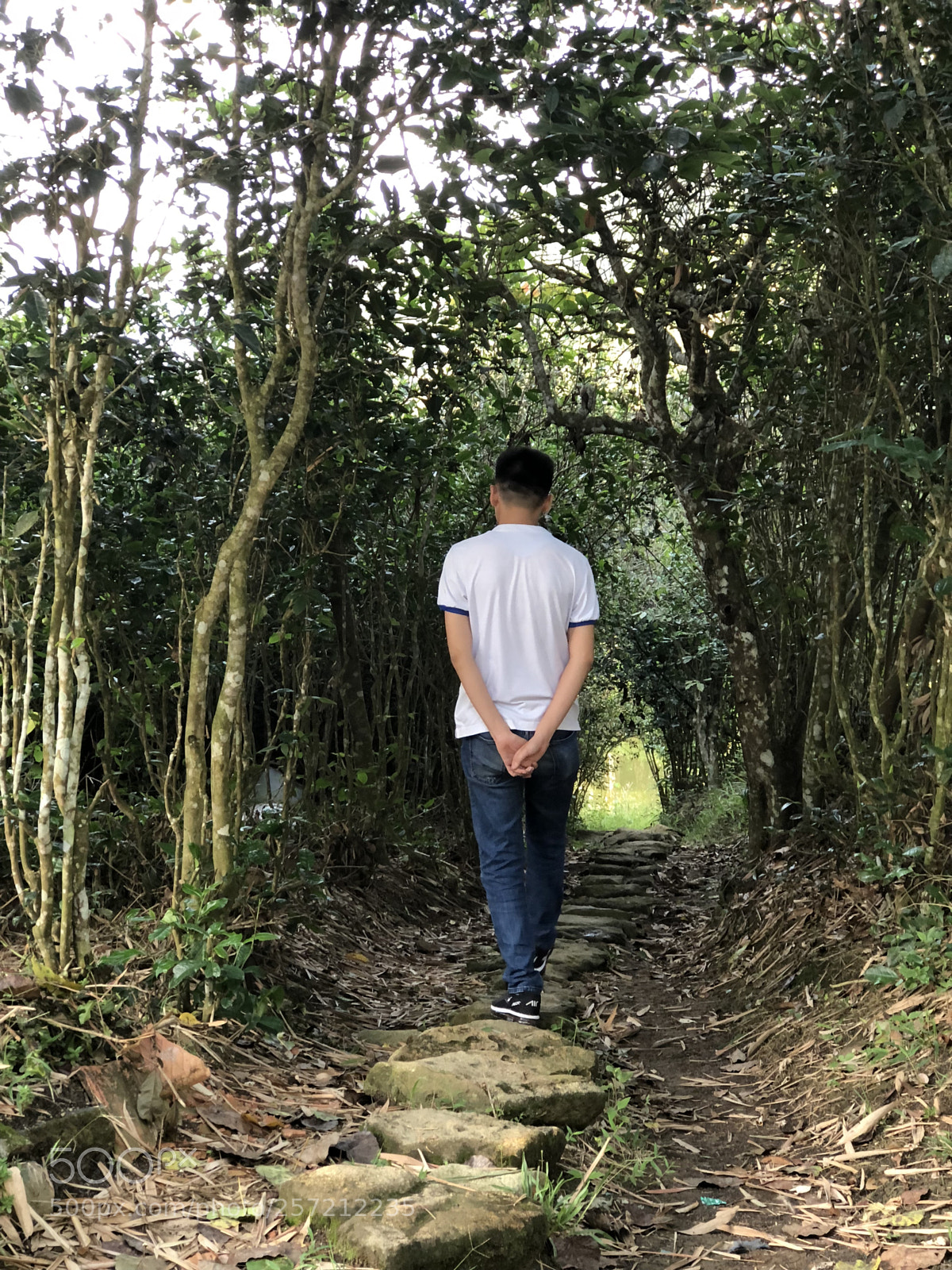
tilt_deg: -5.5
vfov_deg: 33.8
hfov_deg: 25.7
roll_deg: -1.8
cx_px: 476
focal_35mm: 57
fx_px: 2090
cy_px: 635
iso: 160
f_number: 2.8
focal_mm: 6.6
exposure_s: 1/60
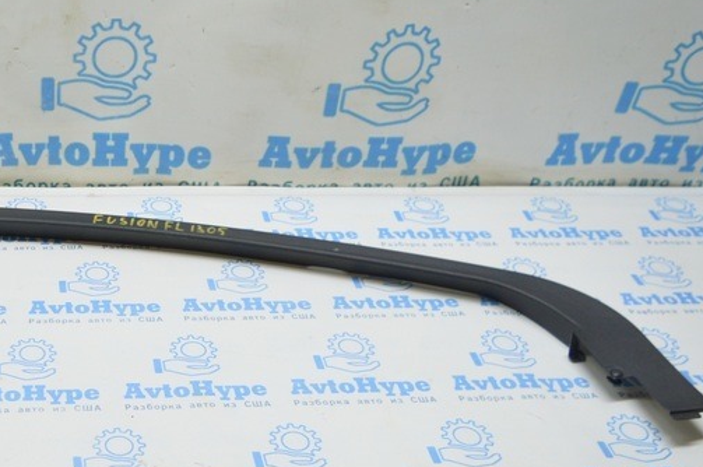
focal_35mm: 55
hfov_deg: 34.2
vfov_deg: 24.5
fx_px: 1073
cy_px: 304
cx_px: 66
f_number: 3.5
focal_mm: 18
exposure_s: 1/60
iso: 400
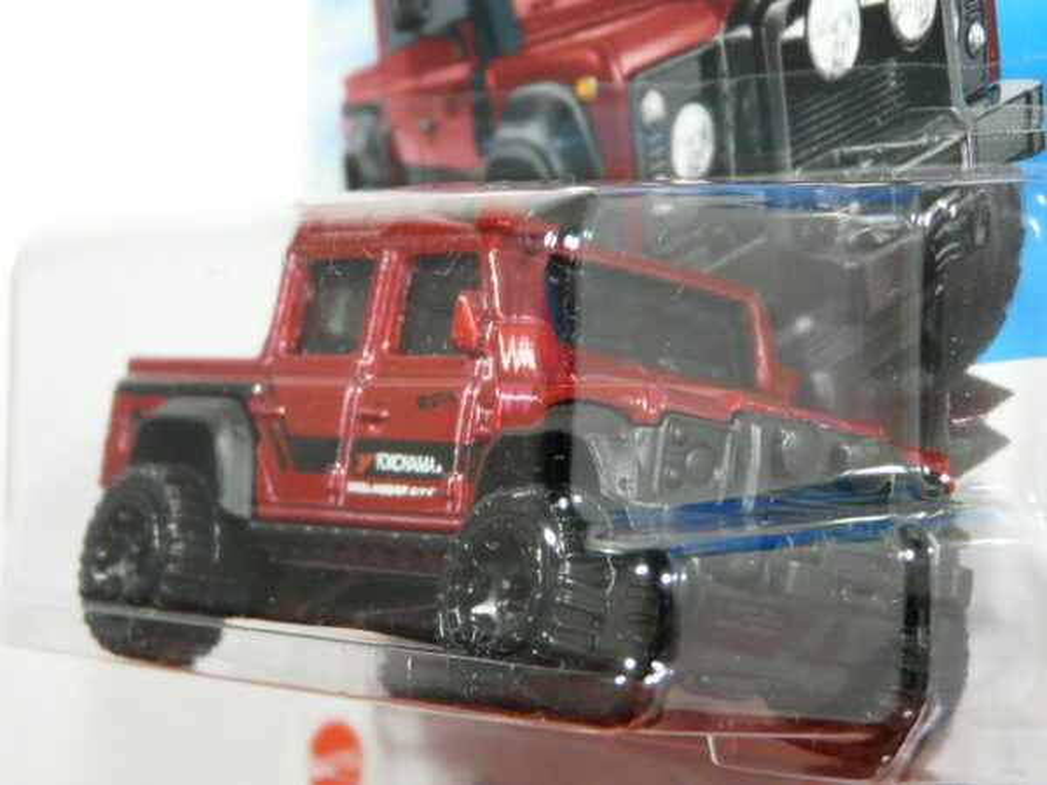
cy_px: 392
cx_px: 524
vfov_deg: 12.8
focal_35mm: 116
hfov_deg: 17.0
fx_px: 3509
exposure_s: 1/50
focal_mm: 12
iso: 200
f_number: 3.2
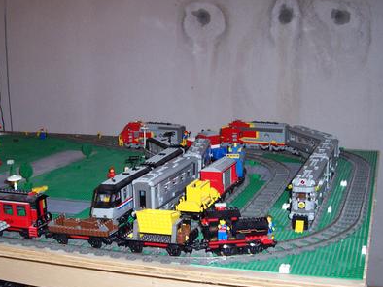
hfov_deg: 38.2
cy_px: 185
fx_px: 554
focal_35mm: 50
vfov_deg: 29.0
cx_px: 201
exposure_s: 1/60
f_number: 2.8
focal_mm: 5.6
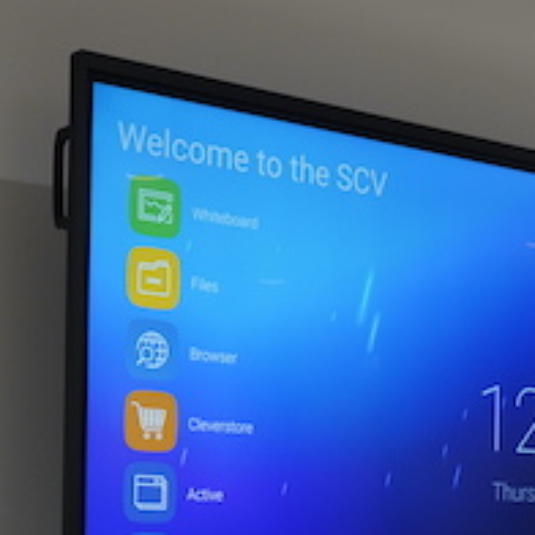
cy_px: 547
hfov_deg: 17.6
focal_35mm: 97
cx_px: 513
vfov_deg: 17.5
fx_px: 1696
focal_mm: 28
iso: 800
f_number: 4
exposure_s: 1/160
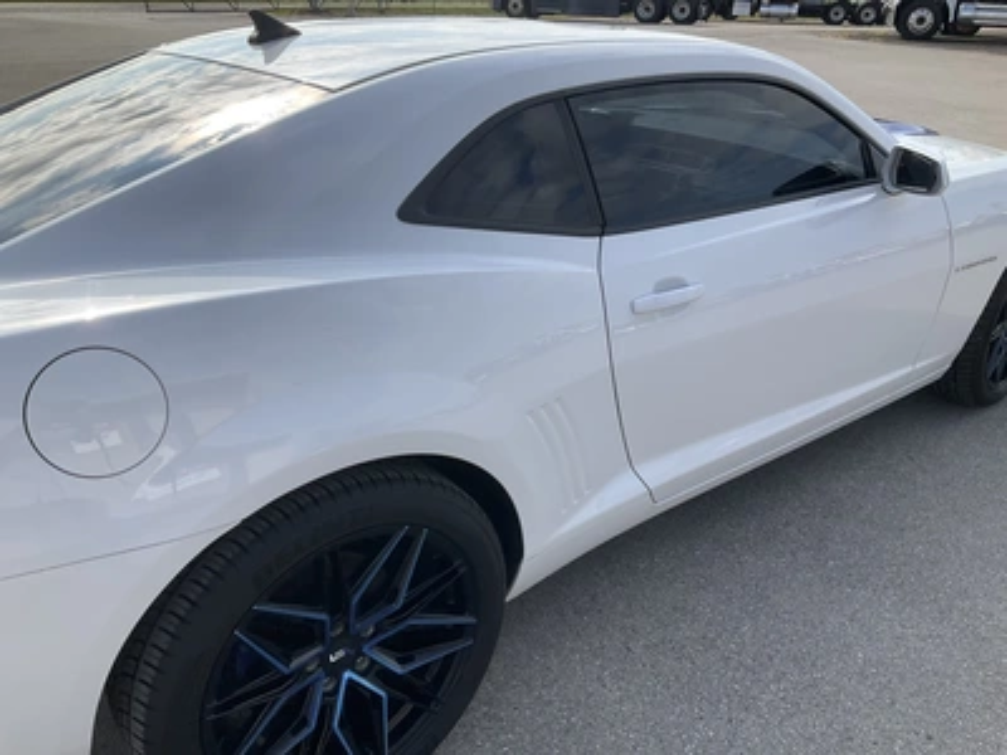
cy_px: 378
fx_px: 844
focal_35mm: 29
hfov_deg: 61.7
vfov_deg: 48.2
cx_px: 504
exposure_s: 1/1015
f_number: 1.8
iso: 25
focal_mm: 3
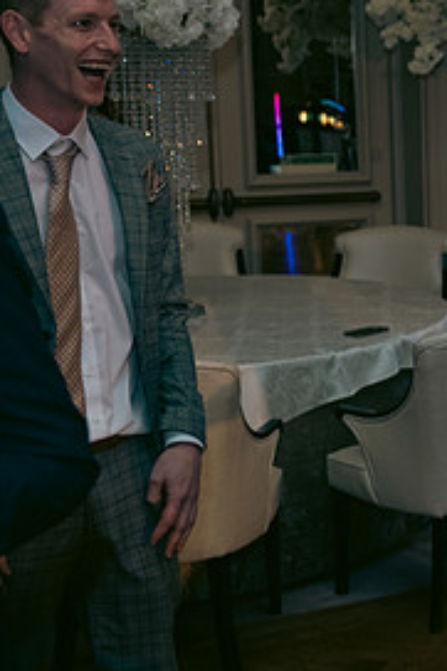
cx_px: 709
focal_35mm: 81
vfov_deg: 25.0
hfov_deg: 15.3
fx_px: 1510
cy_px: 282
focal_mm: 38
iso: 640
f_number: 3.5
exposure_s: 1/160
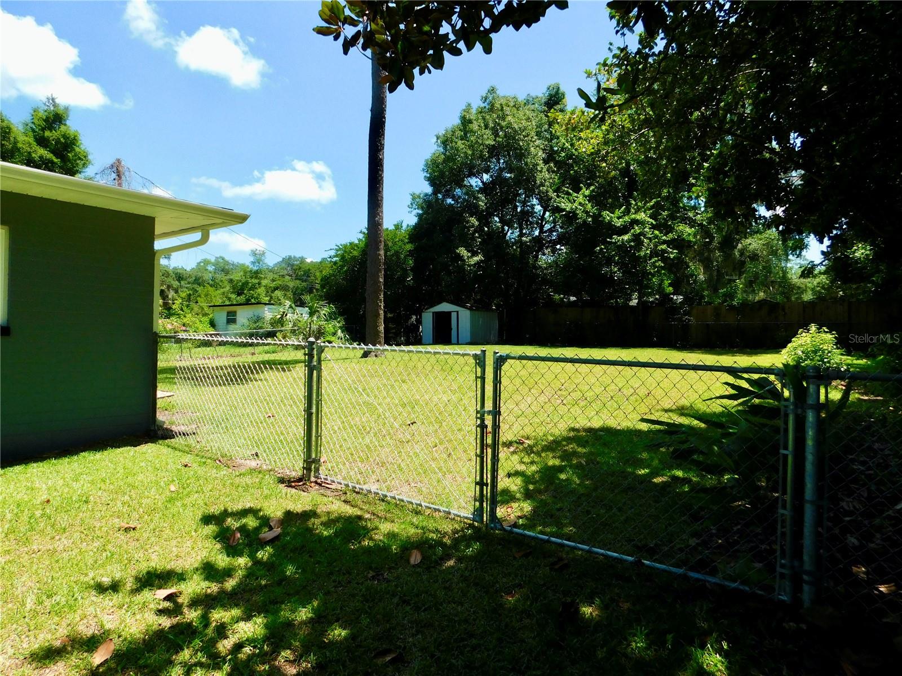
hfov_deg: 73.9
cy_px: 338
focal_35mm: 23
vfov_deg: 58.9
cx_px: 451
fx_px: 599
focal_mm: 4
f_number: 3
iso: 125
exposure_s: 1/1000
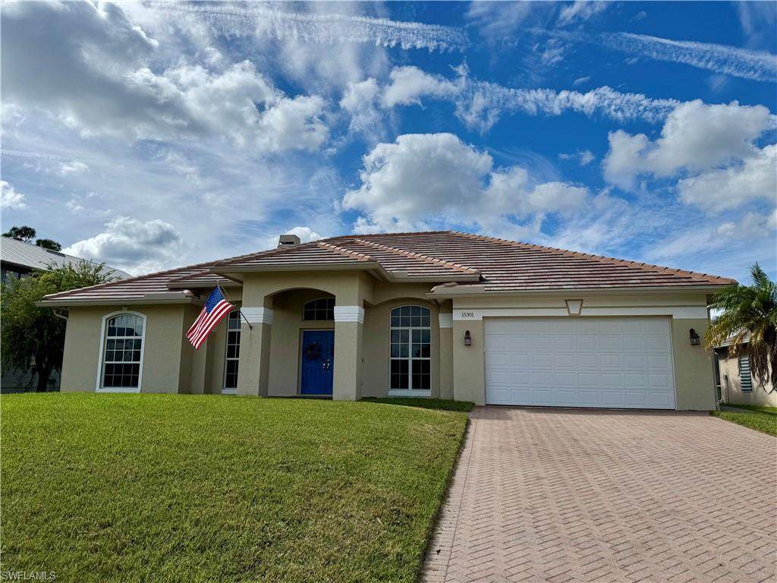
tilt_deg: +8.0
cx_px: 388
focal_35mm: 24
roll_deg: -0.8
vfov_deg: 56.8
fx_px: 539
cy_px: 292
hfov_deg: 71.6
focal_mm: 6.76
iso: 80
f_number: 1.78
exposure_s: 1/9009
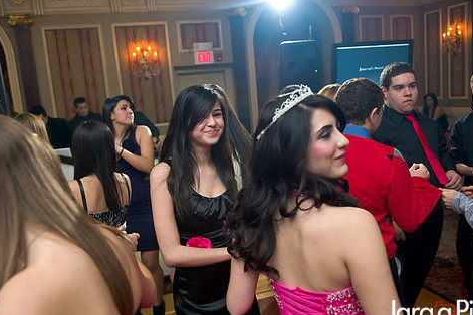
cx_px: 231
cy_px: 160
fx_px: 420
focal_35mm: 32
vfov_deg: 41.1
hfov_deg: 58.7
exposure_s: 1/100
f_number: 3.2
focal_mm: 26
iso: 1600
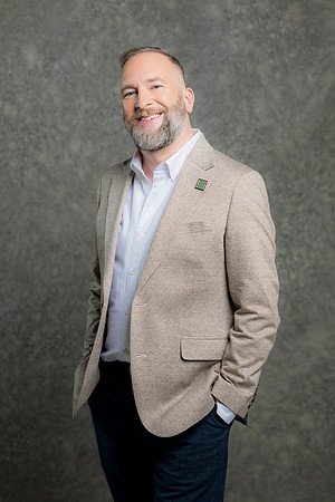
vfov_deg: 23.9
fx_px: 1186
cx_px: 168
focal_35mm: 85
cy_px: 251
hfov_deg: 16.1
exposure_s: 1/200
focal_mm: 85
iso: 125
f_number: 5
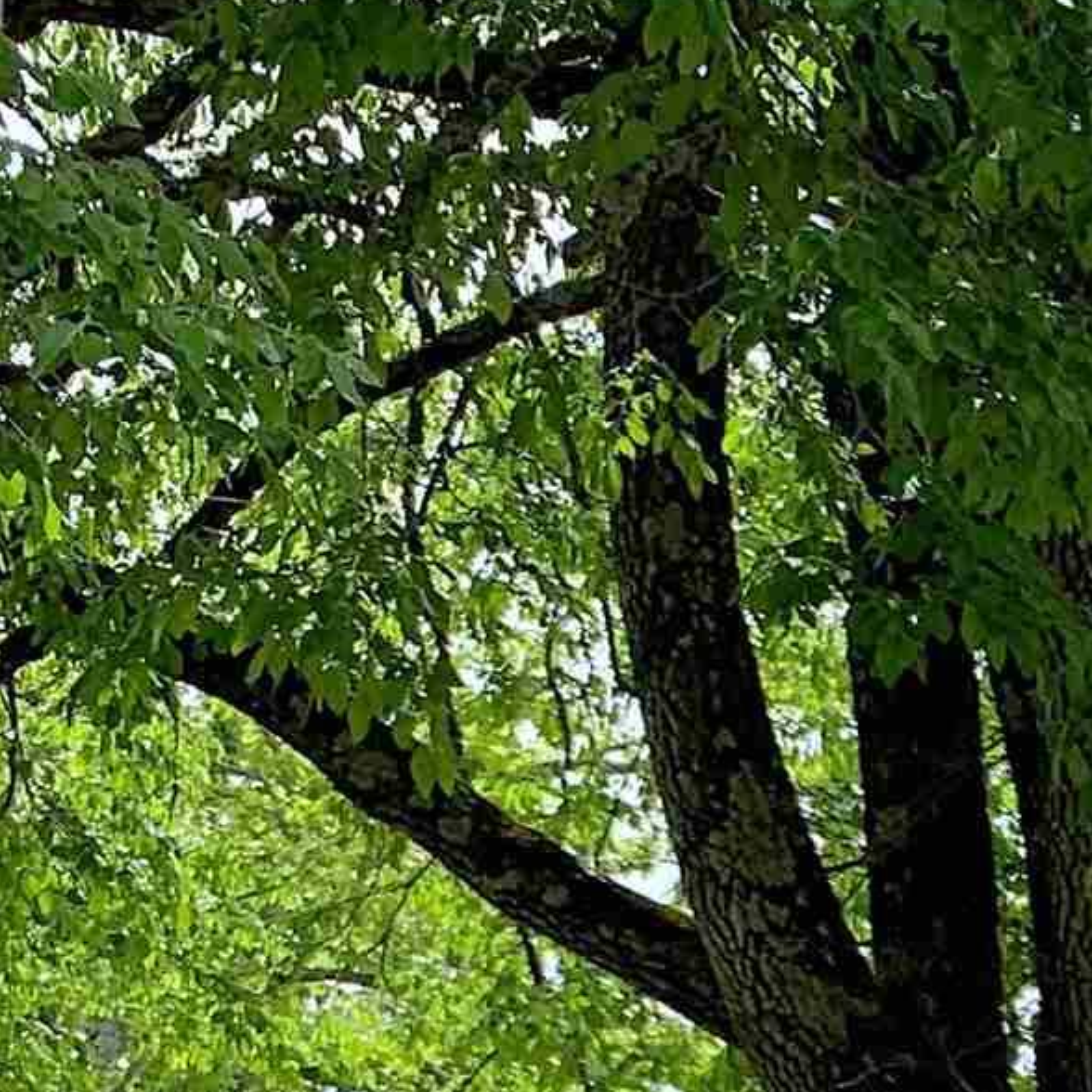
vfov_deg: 12.9
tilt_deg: +5.9
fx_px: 4283
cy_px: 2086
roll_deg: -0.8
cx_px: 2017
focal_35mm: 120
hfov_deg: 13.0
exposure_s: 1/1299
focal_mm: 4.25
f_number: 1.8
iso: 25
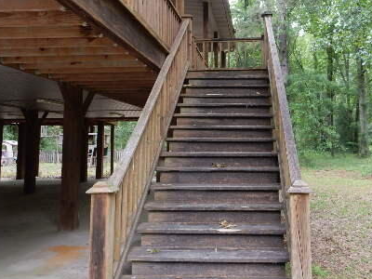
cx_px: 227
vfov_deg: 35.5
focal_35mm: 40
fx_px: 430
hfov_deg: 46.5
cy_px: 88
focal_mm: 4.5
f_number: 3.7
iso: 125
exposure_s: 1/30
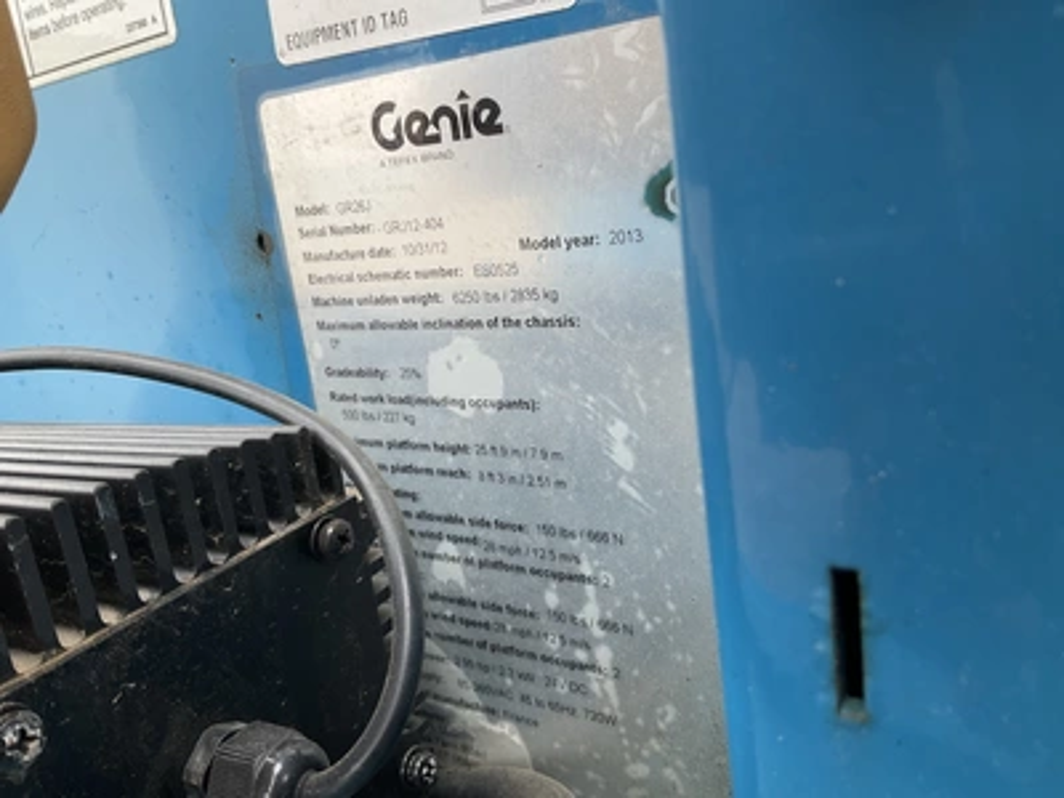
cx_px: 532
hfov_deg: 61.7
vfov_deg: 48.2
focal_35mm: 29
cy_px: 399
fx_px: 891
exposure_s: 1/174
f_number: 1.8
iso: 20
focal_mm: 3
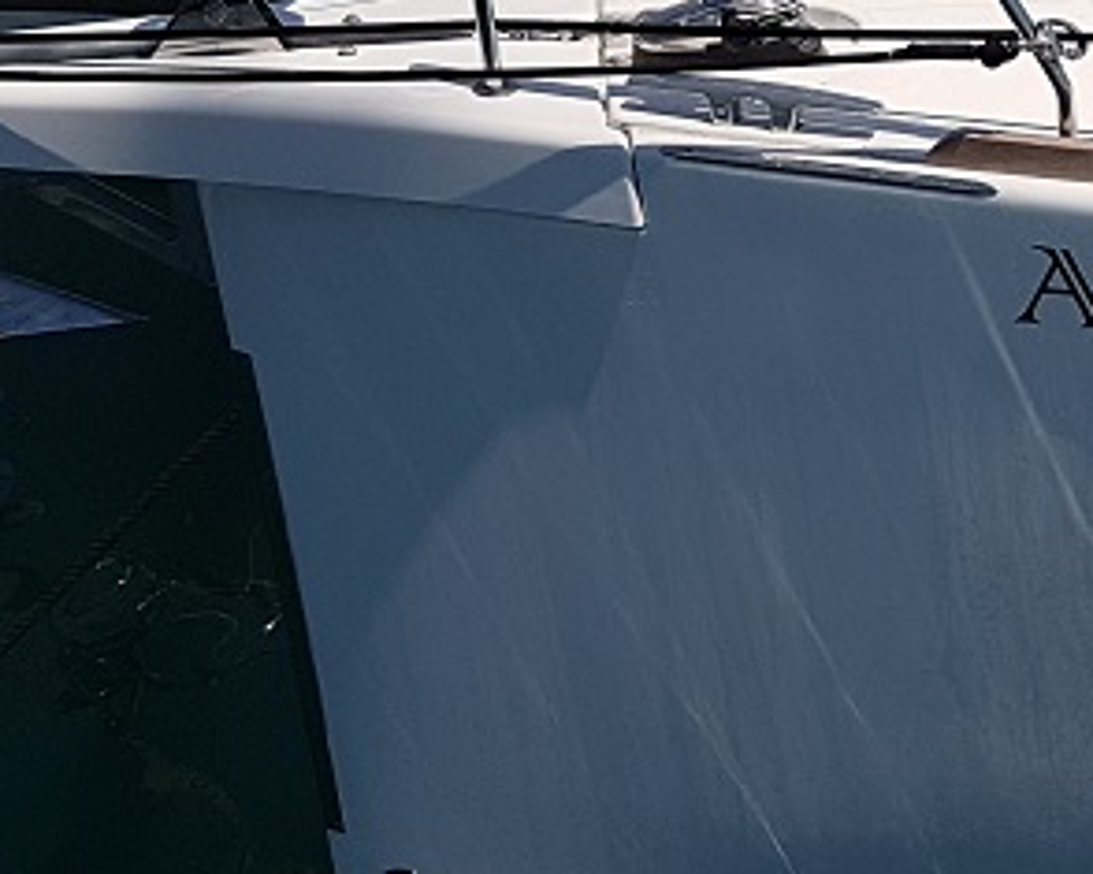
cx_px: 1368
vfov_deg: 17.6
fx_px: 2813
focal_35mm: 87
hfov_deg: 20.3
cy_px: 320
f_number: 1.7
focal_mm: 4.2
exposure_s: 1/4896
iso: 40
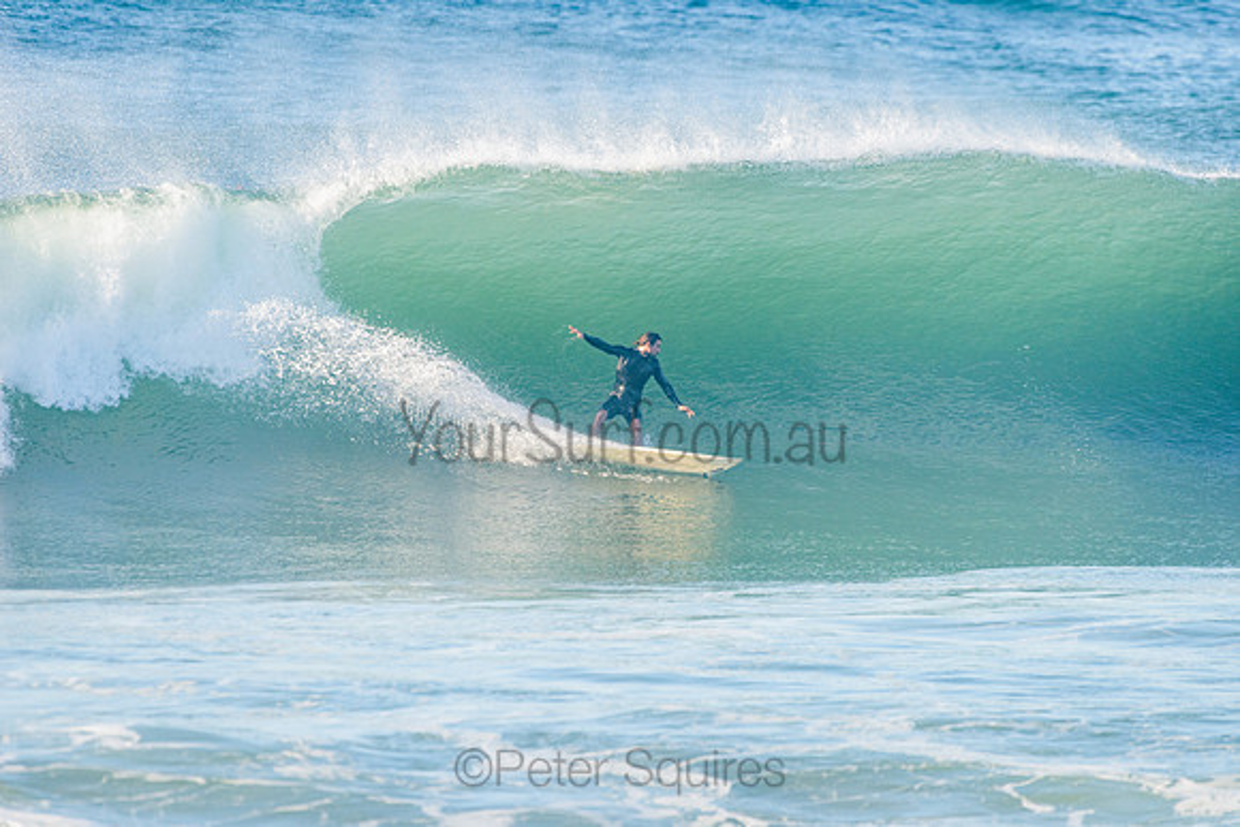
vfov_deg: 2.8
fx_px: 17225
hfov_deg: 4.1
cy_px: 414
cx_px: 620
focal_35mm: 500
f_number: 5.6
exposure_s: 1/1600
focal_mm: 500
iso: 450
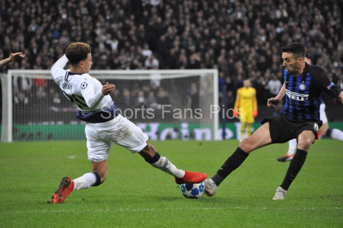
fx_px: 3140
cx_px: 172
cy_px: 114
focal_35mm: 330
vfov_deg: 4.2
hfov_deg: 6.3
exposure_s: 1/500
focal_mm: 220
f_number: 5.3
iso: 3200
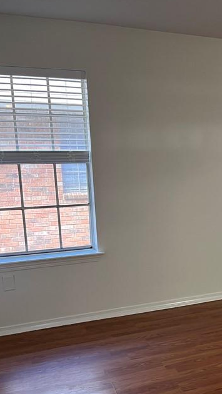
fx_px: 481
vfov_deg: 44.5
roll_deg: -0.3
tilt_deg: -9.6
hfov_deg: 23.4
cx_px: 276
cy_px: 222
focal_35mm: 46
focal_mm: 5.1
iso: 125
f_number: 1.6
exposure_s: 1/60
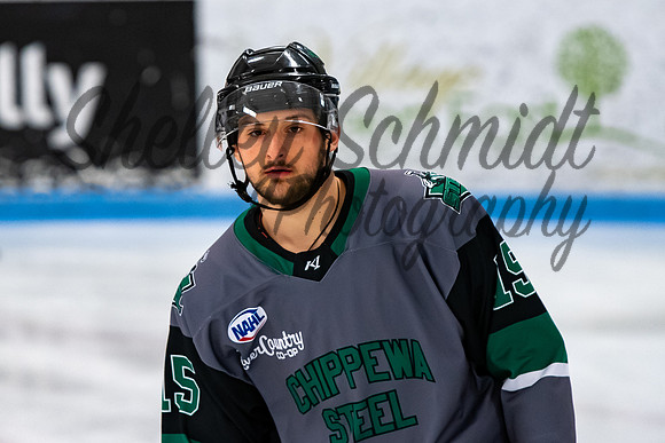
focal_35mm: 392
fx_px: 7244
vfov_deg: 3.5
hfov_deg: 5.3
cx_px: 273
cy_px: 181
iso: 2500
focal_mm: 200
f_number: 3.5
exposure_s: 1/800
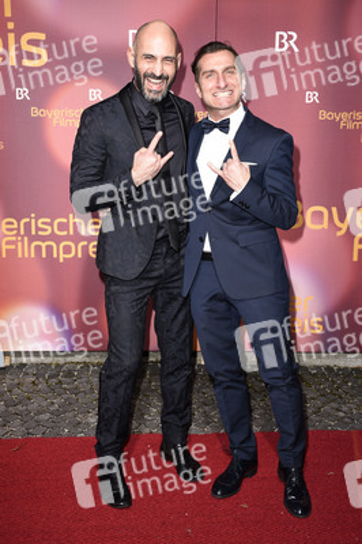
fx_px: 589
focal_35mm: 39
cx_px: 181
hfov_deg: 34.2
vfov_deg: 49.6
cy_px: 272
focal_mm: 26
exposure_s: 1/160
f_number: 6.3
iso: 320
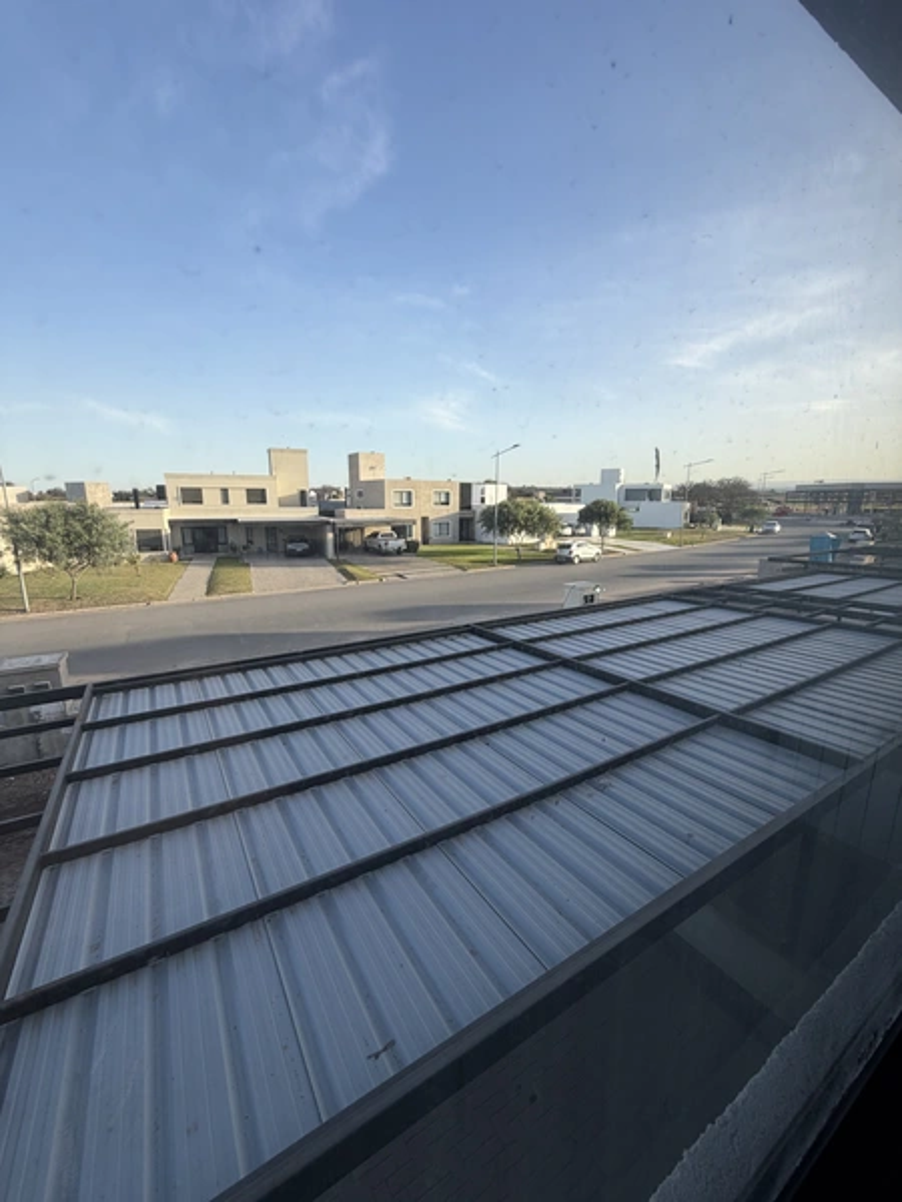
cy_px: 601
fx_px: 486
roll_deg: -0.2
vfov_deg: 102.1
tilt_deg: -11.2
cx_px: 451
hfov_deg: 85.7
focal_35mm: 14
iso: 40
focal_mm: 2.22
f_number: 2.2
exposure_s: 1/502
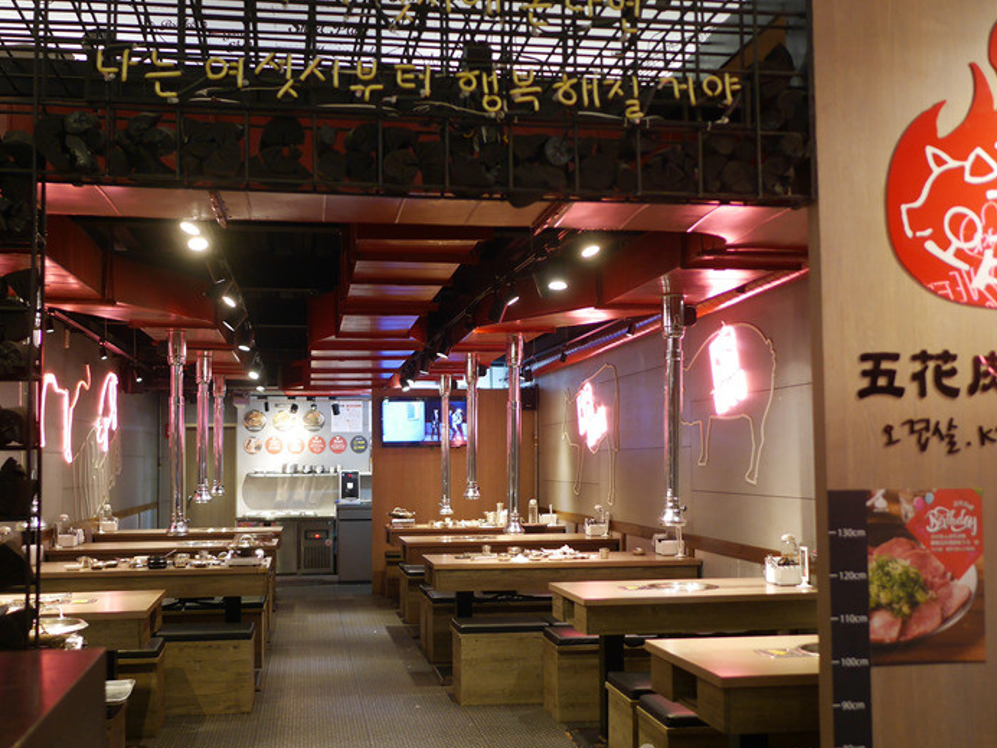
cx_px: 461
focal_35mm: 39
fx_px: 1123
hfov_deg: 47.8
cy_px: 400
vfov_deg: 36.8
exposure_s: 1/60
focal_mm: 15
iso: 500
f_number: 1.7
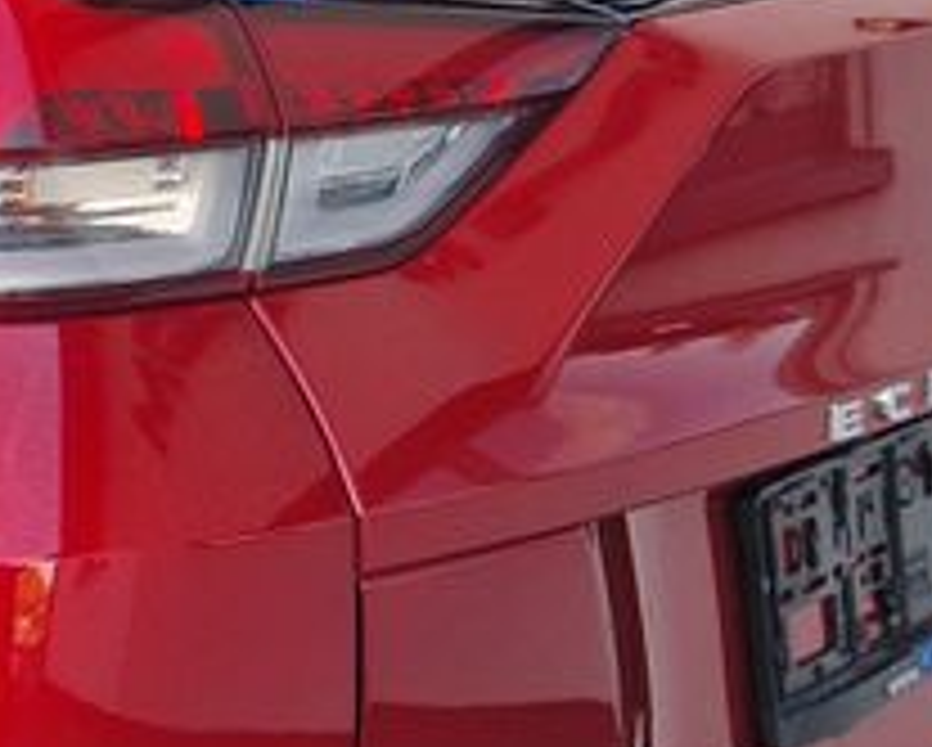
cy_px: 666
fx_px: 3065
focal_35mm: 111
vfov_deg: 13.8
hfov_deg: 15.3
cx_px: -662
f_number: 1.8
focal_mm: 5.4
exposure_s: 1/180
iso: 50
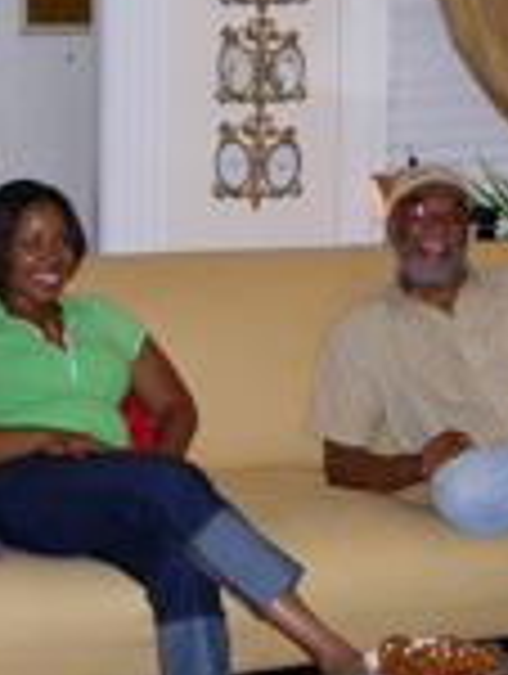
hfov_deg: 16.8
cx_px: 342
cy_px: 299
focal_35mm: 88
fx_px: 1717
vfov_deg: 22.2
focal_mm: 7.8
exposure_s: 1/64
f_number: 2.8
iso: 79
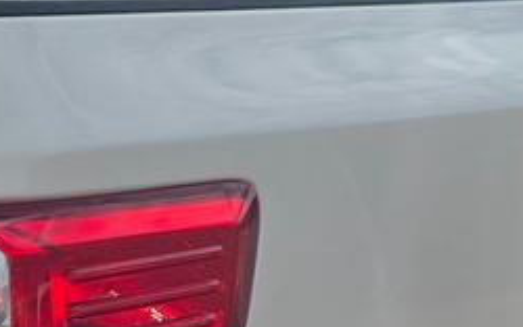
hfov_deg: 16.7
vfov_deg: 10.3
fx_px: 1781
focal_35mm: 125
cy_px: 419
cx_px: 272
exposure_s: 1/7944
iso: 64
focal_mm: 6.3
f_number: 1.7
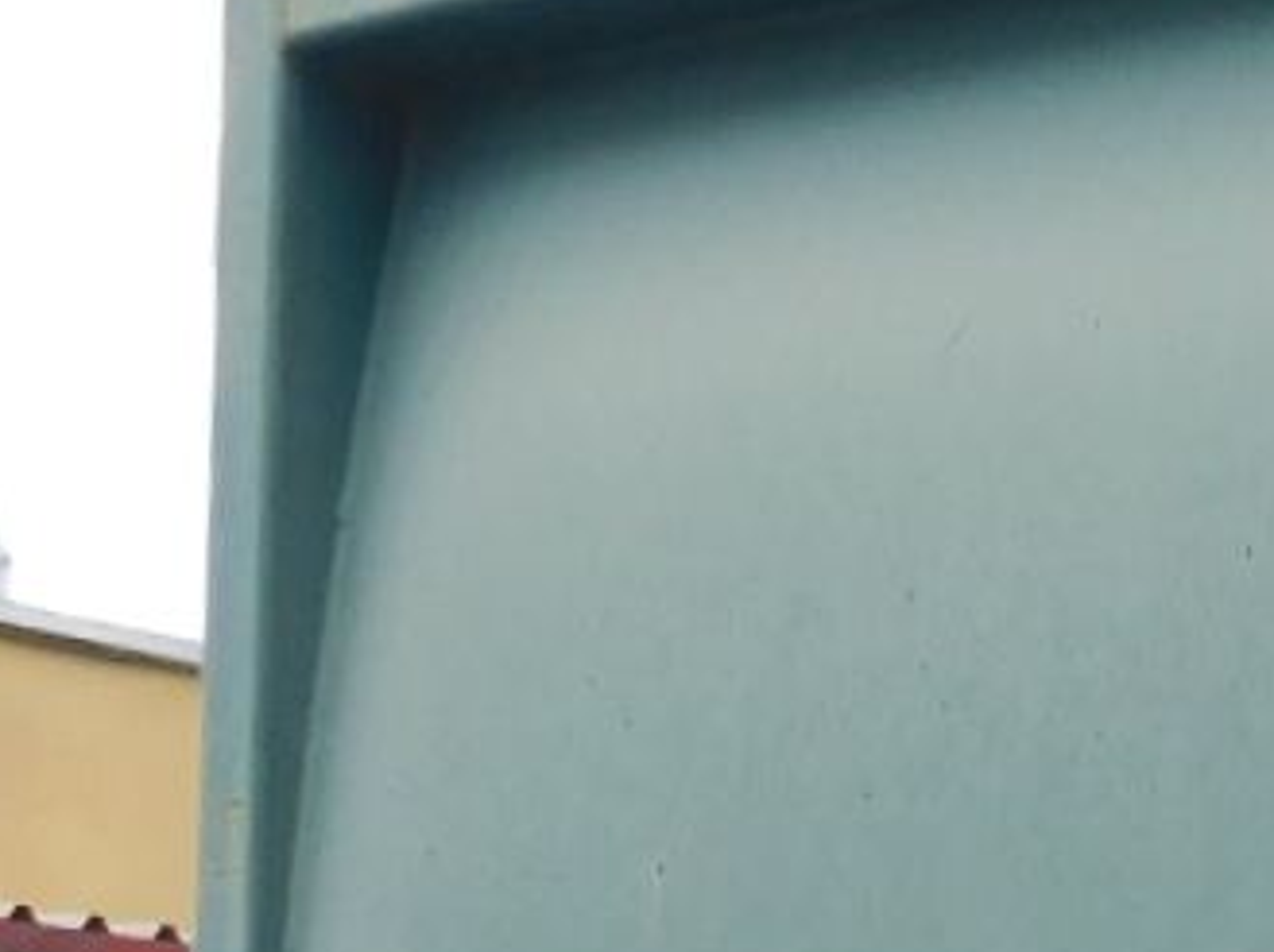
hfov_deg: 15.4
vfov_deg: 12.3
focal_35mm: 112
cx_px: 2215
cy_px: 1598
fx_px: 4118
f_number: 3
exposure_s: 1/640
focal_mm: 4
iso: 125
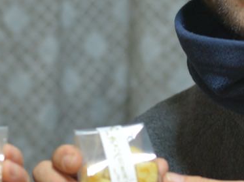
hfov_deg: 7.7
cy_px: 69
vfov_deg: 5.8
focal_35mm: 258
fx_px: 1817
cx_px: 40
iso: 900
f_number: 2.5
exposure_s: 1/50
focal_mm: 50
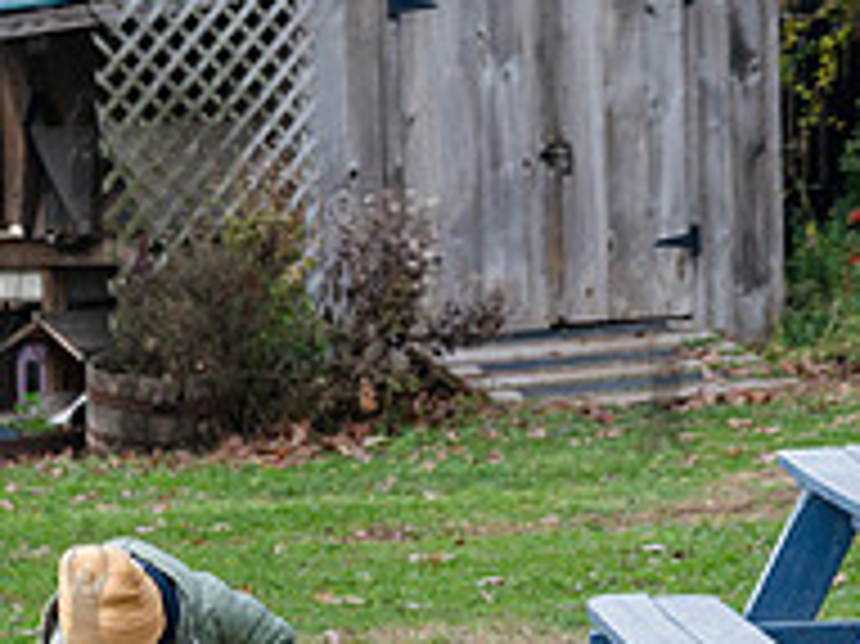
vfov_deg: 6.9
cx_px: 81
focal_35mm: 213
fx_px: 5288
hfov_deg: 9.3
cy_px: 594
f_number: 5
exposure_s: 1/500
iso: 1000
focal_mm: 73
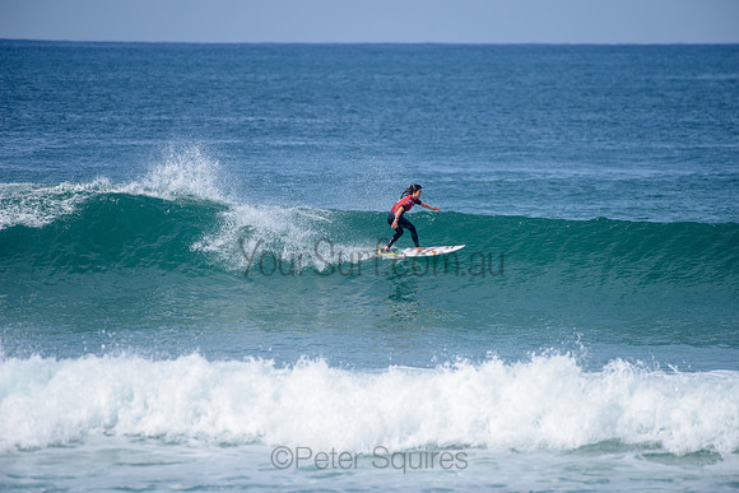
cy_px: 246
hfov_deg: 4.1
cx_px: 370
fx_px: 10266
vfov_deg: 2.8
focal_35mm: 500
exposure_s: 1/2500
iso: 250
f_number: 6.3
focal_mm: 500
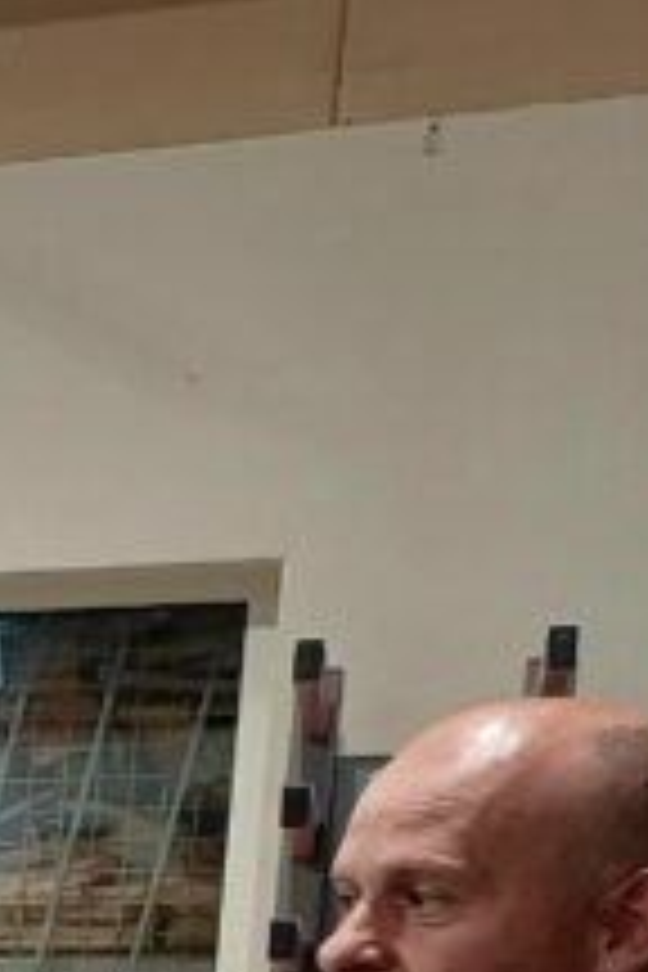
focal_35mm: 123
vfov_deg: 15.3
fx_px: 3321
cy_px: 1508
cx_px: -1377
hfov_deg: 8.9
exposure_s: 1/50
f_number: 1.8
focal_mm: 4.65
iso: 125
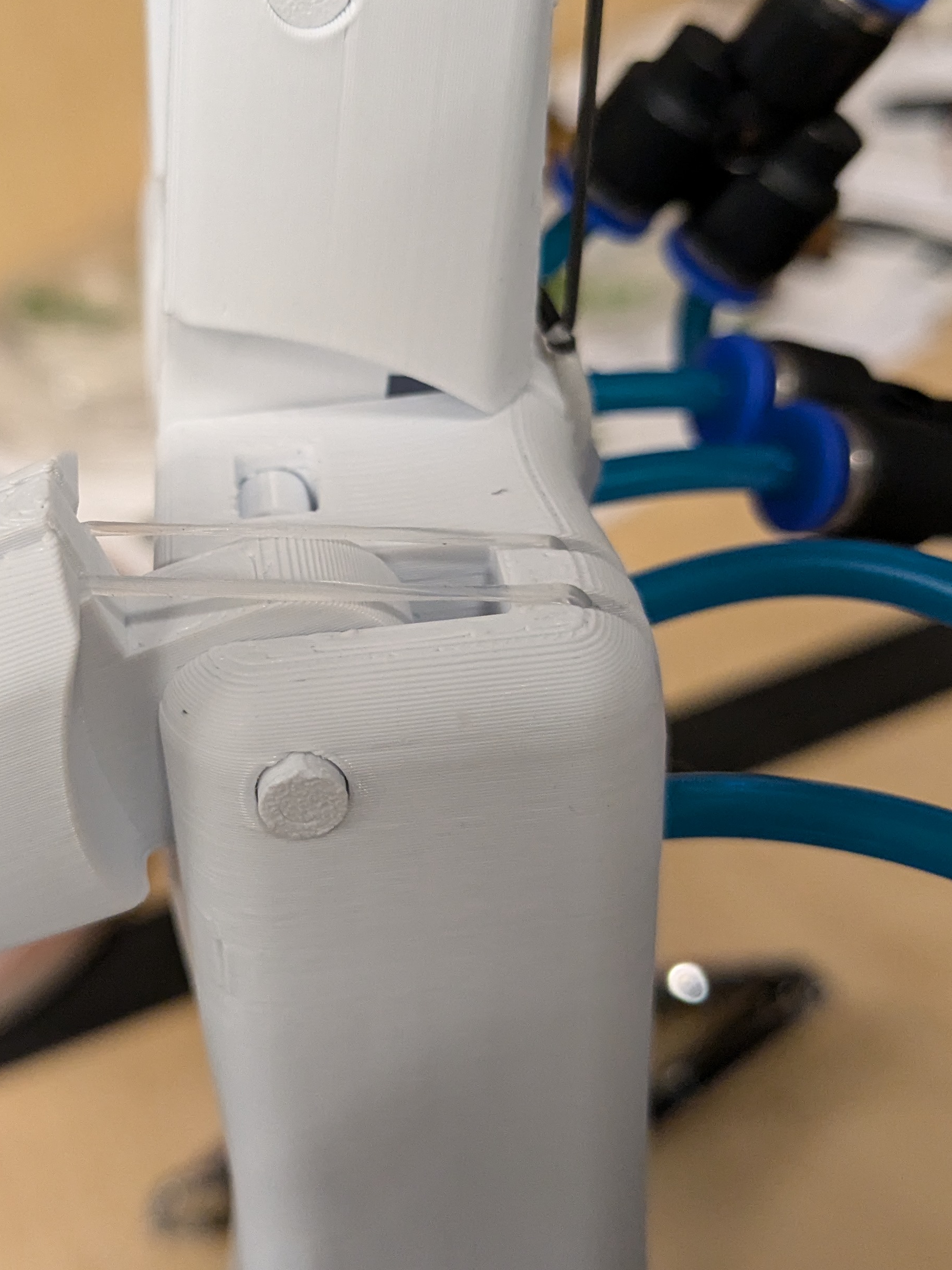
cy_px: 464
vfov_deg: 41.7
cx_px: 246
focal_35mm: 45
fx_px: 1650
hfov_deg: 31.6
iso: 422
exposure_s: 1/40
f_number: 1.73
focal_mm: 4.38
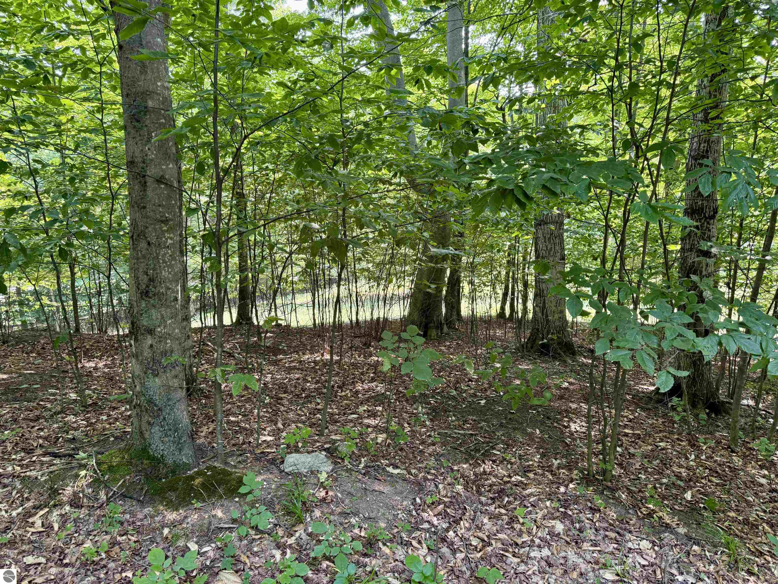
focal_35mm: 24
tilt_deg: -9.7
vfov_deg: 56.8
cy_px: 292
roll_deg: +0.0
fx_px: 539
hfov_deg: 71.6
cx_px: 389
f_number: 1.78
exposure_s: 1/121
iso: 125
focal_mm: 6.76
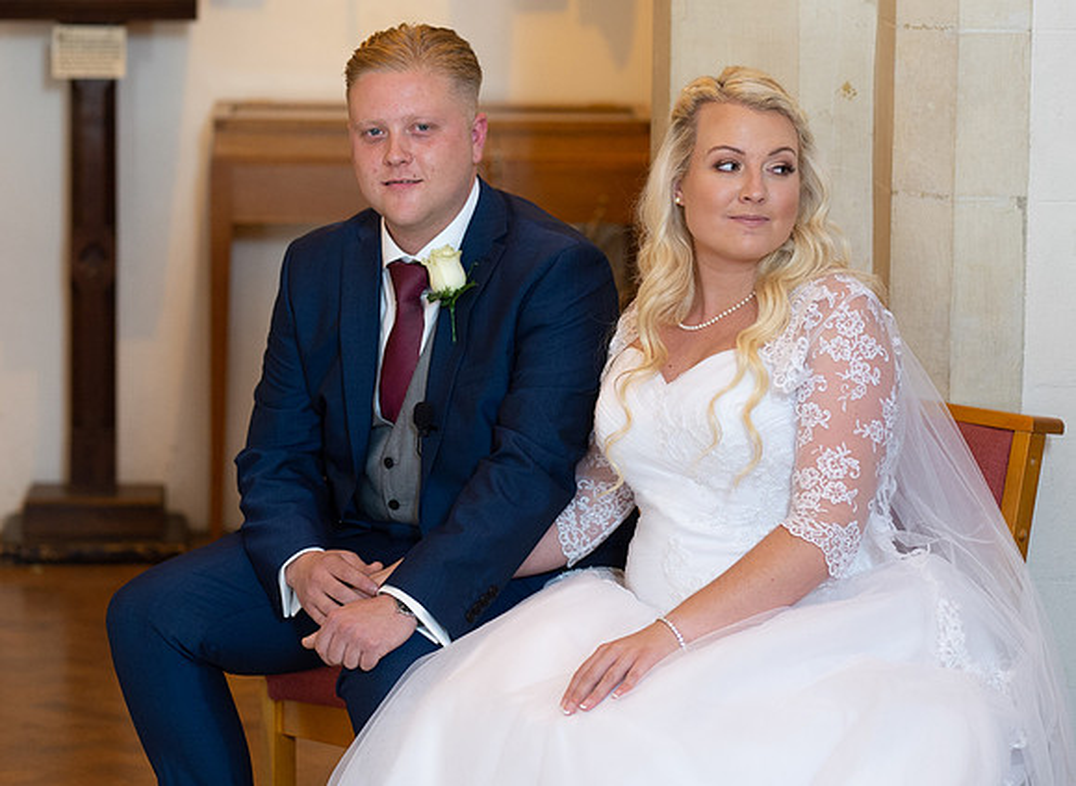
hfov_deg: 14.5
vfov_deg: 10.6
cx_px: 528
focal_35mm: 138
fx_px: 4237
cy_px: 292
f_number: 2.5
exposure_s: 1/200
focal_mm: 85
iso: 1000
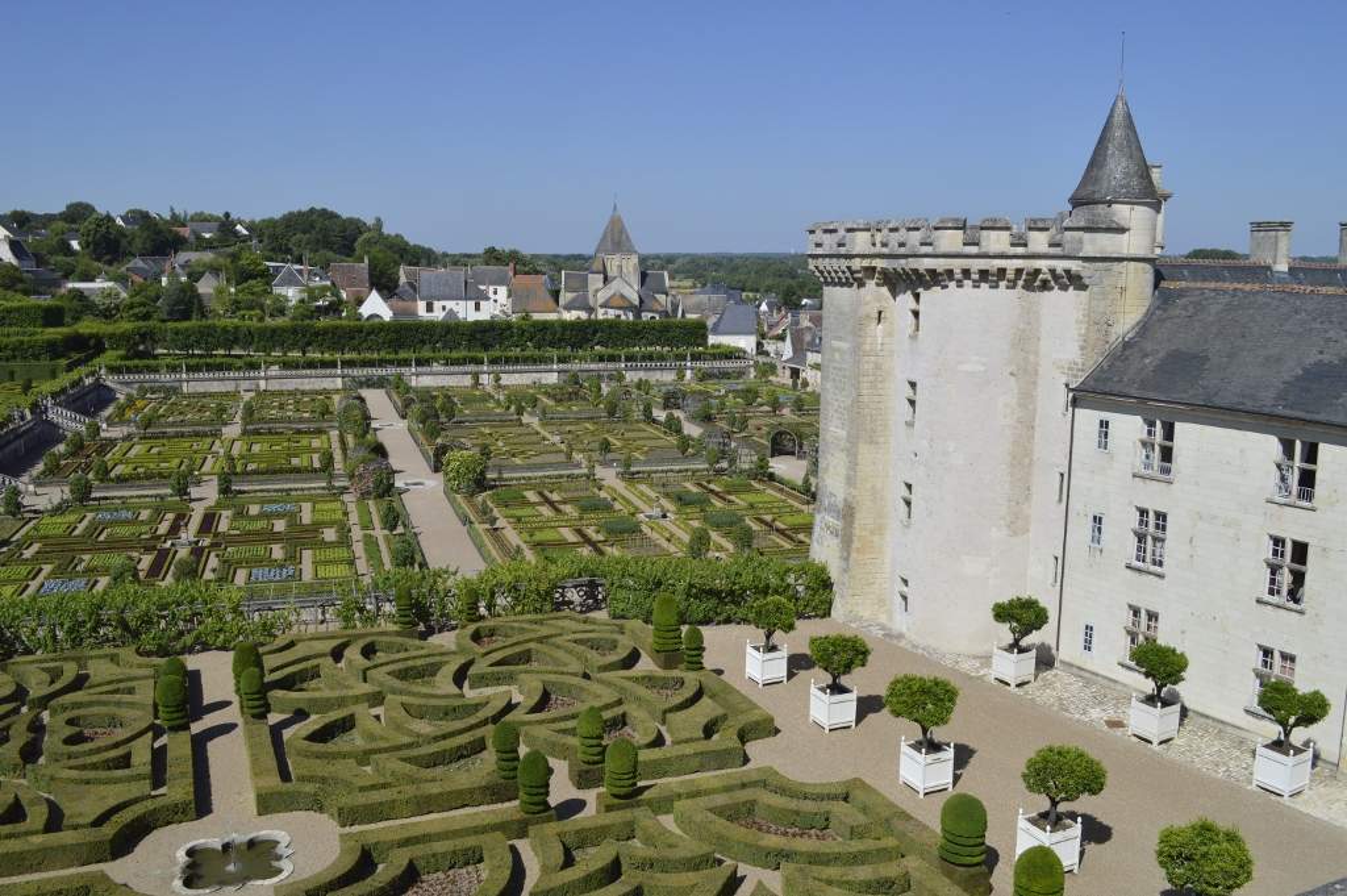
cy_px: 448
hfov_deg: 62.0
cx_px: 674
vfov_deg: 43.5
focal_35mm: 30
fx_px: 1122
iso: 200
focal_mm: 20
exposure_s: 1/800
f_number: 8
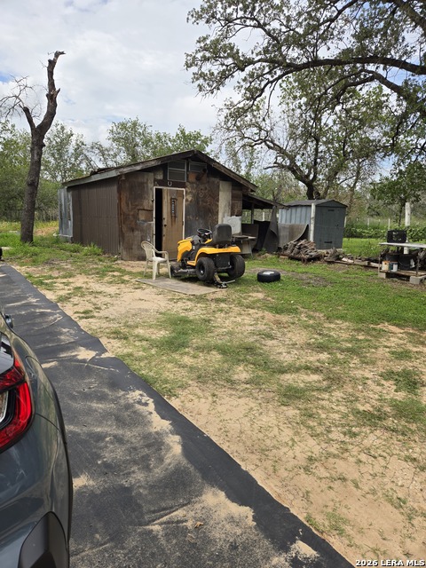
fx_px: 377
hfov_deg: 58.9
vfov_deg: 73.9
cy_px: 284
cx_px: 213
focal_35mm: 23
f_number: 1.8
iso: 25
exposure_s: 1/1142
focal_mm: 5.4
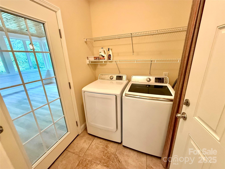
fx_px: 91
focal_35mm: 14
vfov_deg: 85.7
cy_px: 84
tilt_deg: -16.1
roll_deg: +2.1
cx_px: 112
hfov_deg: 102.1
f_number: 2.2
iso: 500
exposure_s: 1/60
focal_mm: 2.22
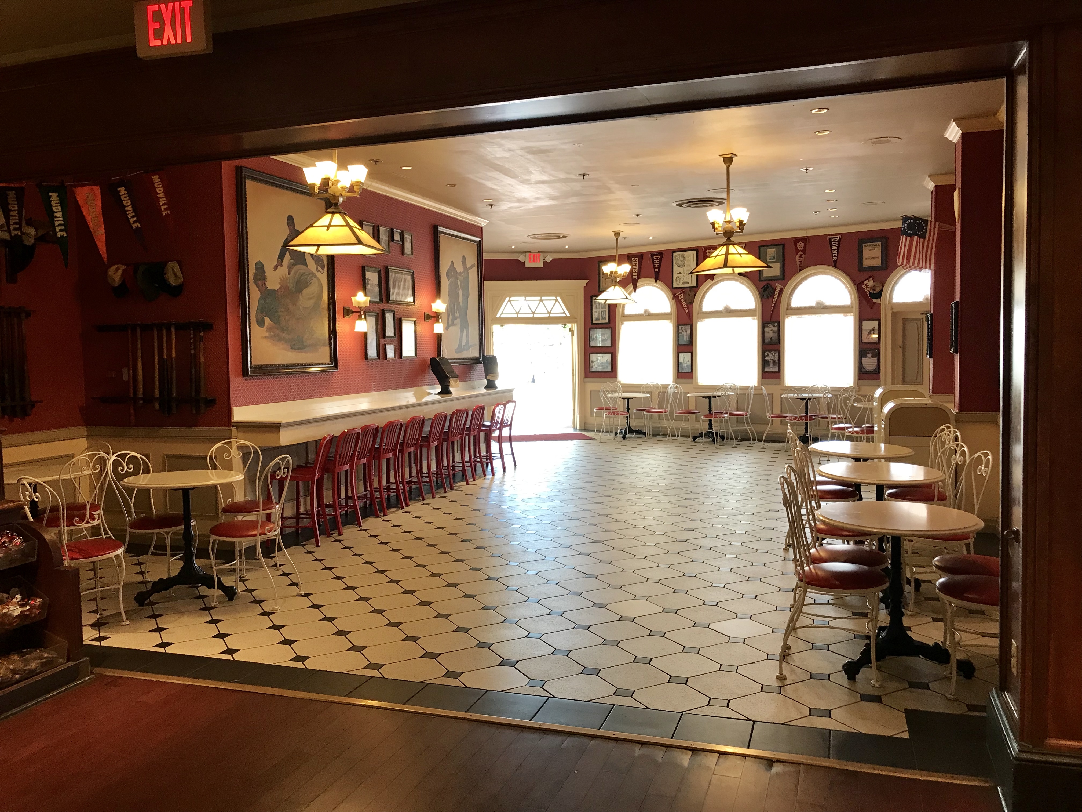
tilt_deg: -5.1
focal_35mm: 28
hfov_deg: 63.4
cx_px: 541
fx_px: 875
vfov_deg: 49.7
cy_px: 406
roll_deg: +1.5
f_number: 1.8
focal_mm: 3.99
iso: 32
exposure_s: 1/24
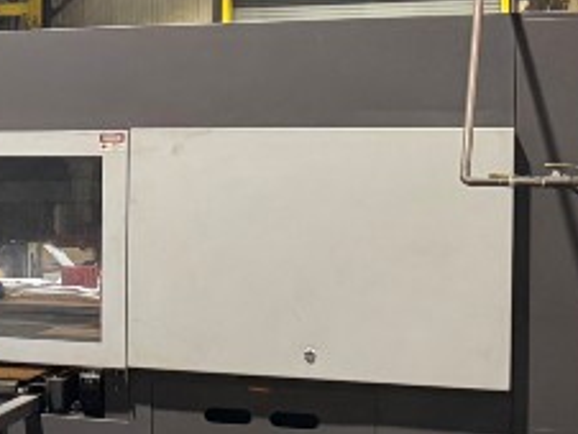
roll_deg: +0.6
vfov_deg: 14.0
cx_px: -560
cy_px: 197
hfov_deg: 15.2
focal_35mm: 106
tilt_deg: -1.9
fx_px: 1772
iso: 500
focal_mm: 6.76
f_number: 1.78
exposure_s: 1/60
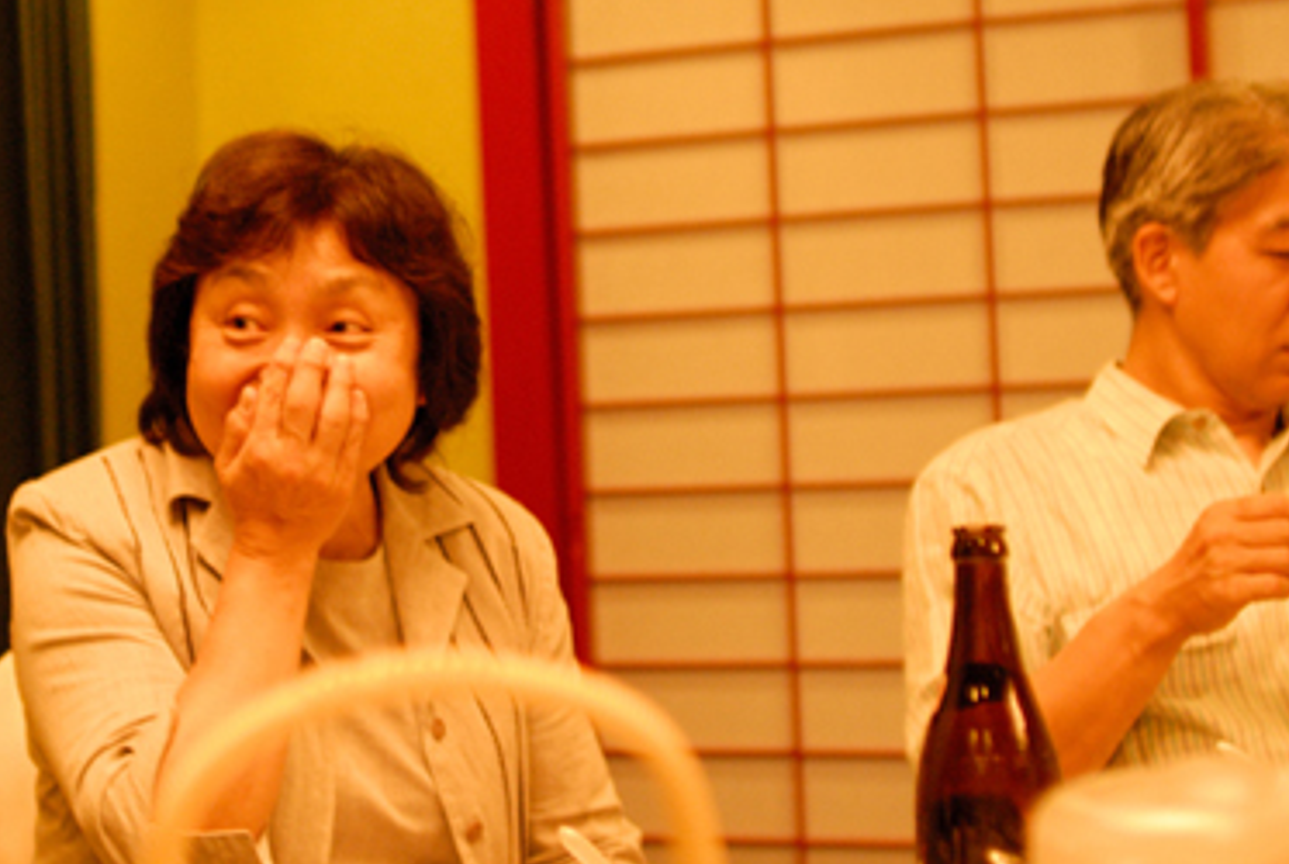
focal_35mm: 72
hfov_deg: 27.7
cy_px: 316
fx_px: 2582
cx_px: 366
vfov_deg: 19.0
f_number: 2
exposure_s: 1/60
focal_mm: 28
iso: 800
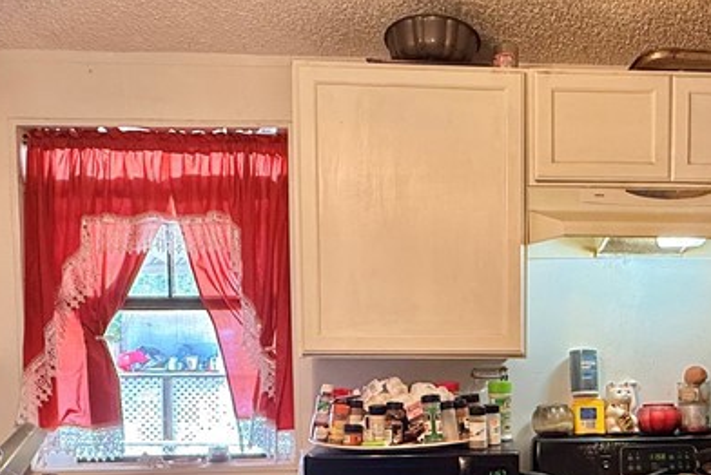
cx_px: 502
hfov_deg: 49.3
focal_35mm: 38
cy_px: 384
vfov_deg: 34.0
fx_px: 751
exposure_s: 1/60
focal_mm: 2.22
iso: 200
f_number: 2.2
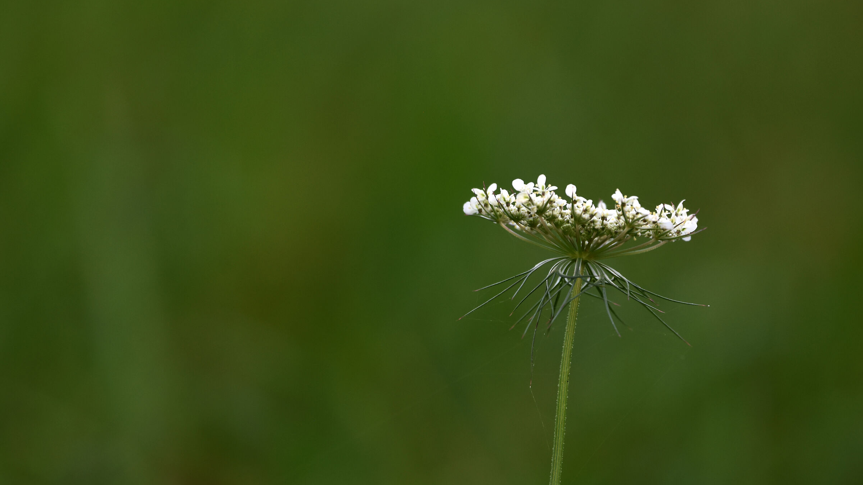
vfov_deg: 1.3
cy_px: 268
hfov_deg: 2.3
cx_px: 432
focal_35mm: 944
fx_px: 21601
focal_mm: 600
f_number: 6.3
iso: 500
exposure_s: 1/250
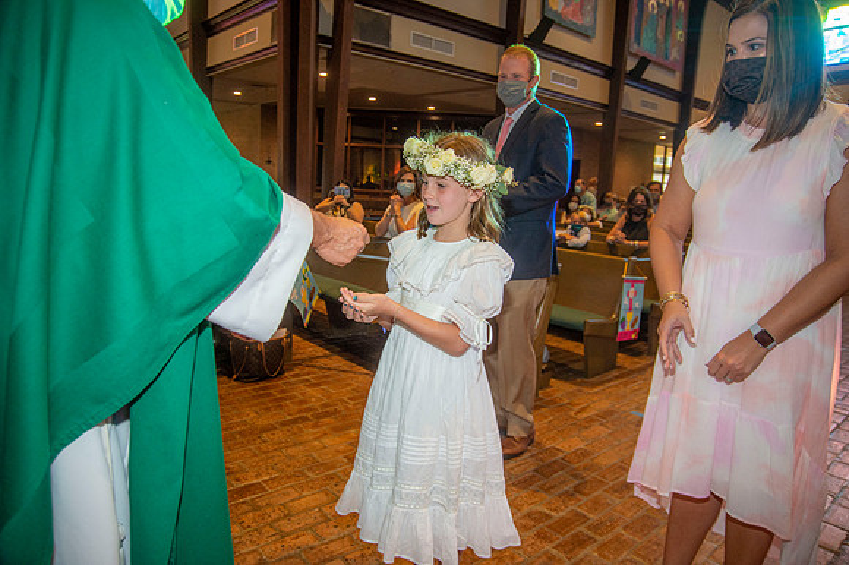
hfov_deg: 73.8
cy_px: 282
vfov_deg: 53.1
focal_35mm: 24
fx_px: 566
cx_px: 424
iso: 1600
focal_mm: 24
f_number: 5
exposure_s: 1/200
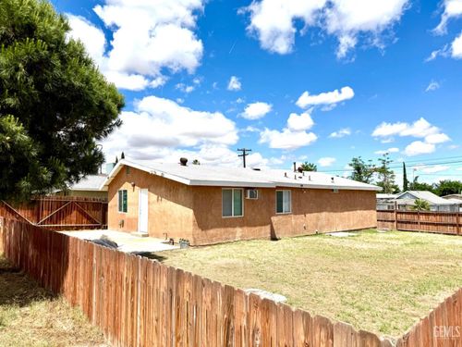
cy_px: 174
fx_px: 320
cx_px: 231
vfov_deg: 56.8
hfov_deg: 71.6
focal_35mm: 24
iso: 80
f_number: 1.78
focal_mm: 6.76
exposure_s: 1/10309
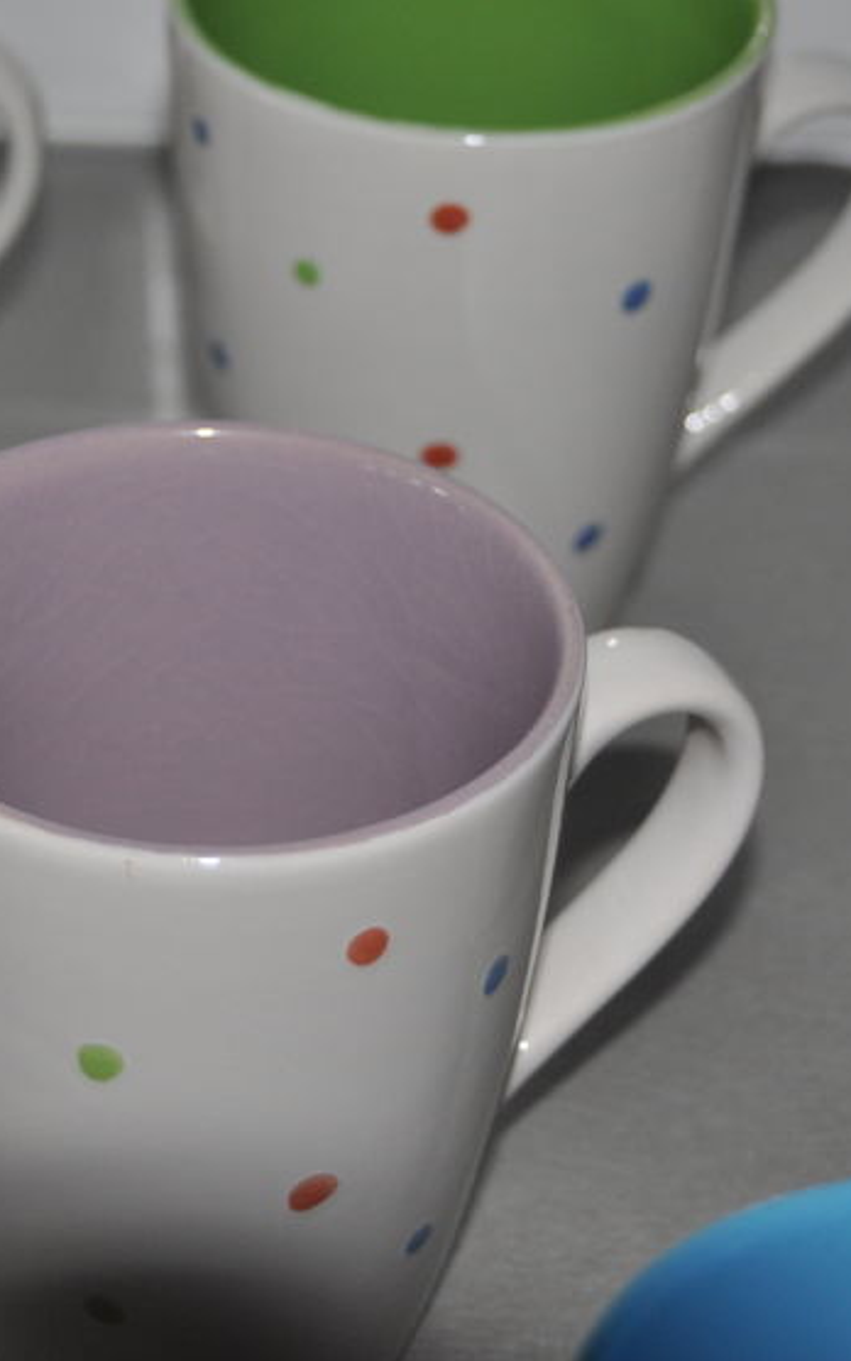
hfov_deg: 10.3
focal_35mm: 126
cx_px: 73
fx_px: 4677
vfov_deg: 16.6
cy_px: 574
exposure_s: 1/60
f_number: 4.8
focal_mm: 46
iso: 500
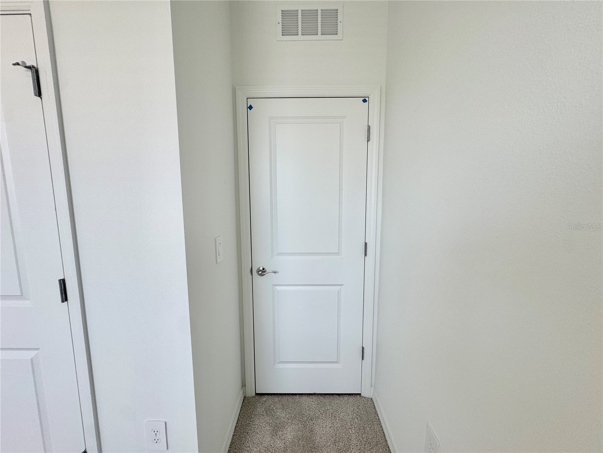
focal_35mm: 14
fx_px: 244
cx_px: 302
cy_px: 226
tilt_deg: -6.8
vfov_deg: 85.7
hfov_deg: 102.1
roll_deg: +0.6
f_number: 2.2
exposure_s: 1/120
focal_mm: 2.22
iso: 64
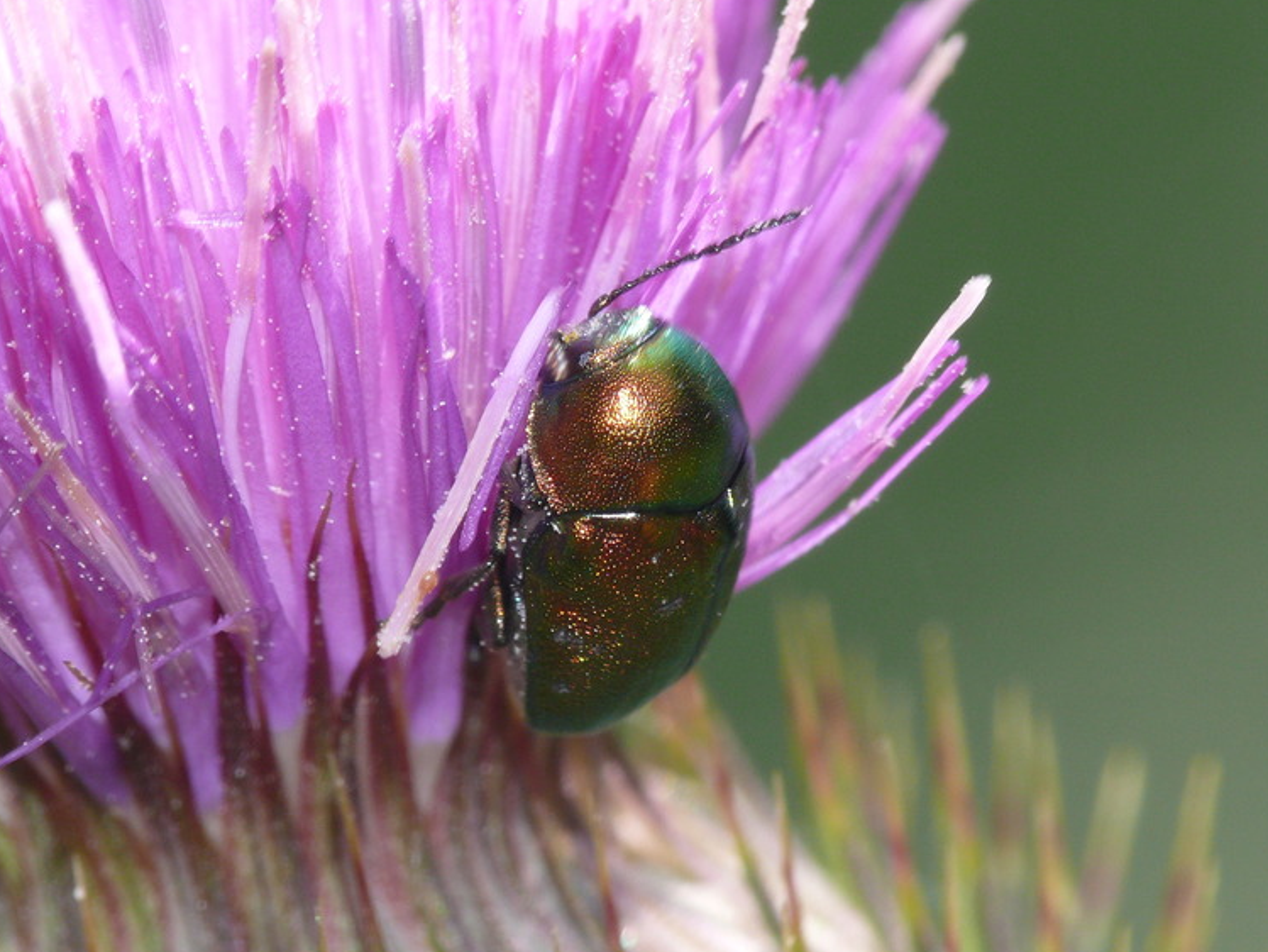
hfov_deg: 4.1
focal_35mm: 478
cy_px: 530
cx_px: 631
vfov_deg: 3.1
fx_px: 17512
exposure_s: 1/125
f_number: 11
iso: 200
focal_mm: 88.8
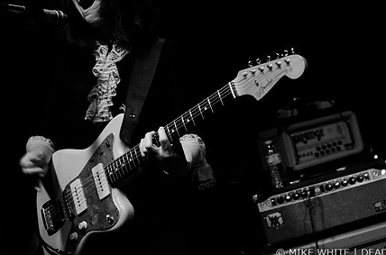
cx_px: 214
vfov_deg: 22.1
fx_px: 652
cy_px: 87
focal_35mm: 61
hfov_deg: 32.9
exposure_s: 1/200
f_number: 2.8
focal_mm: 30
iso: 2000
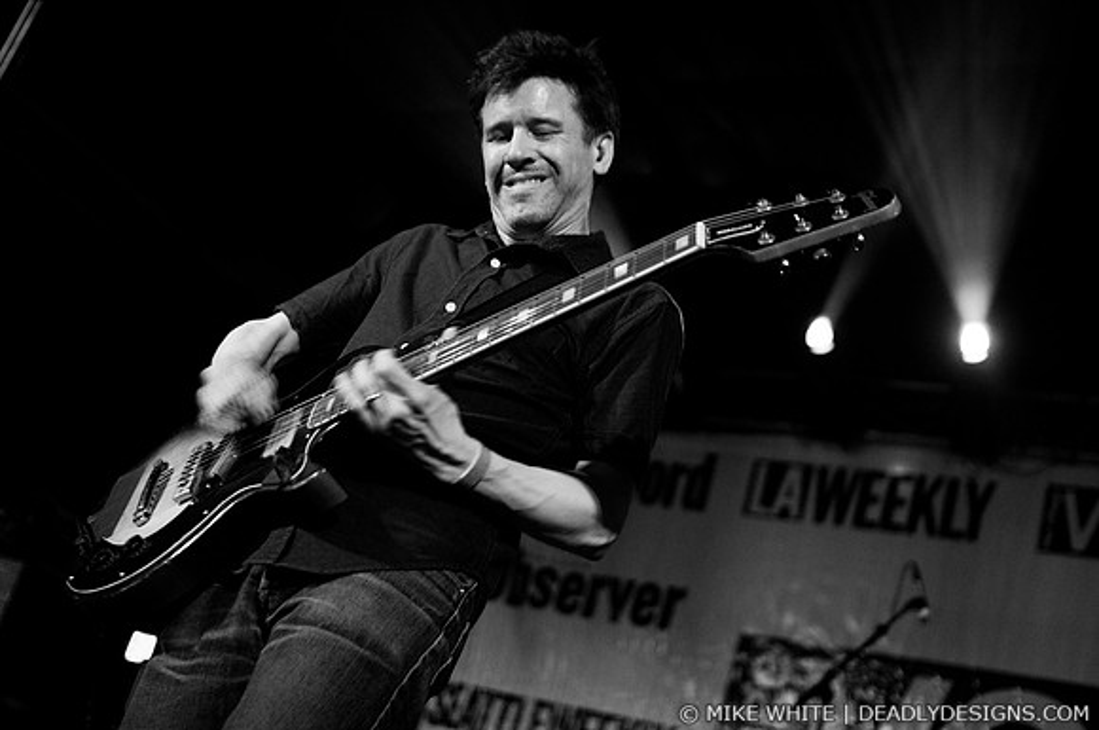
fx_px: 1372
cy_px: 365
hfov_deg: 43.7
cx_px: 550
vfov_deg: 29.8
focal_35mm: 45
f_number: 2.2
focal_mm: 30
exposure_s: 1/60
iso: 1000
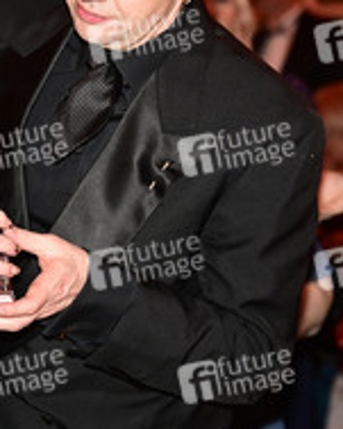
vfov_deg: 12.2
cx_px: -51
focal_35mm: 157
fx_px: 1994
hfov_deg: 9.7
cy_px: 93
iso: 5000
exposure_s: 1/200
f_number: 3.5
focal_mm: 70
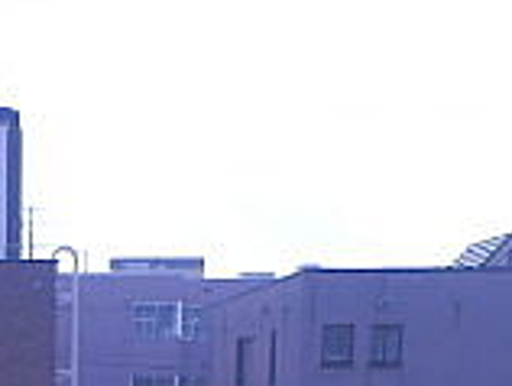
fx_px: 1437
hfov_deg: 19.2
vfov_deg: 13.9
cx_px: -84
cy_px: 658
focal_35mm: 97
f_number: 7.9
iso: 80
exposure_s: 1/125
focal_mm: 4.2
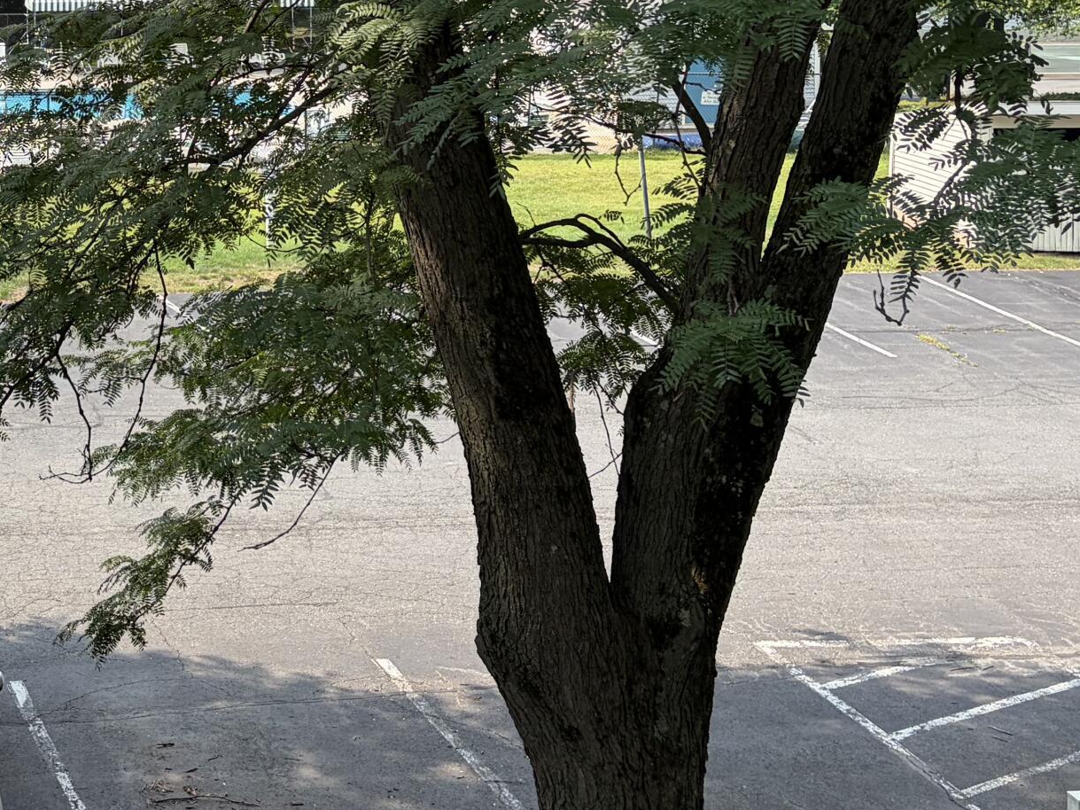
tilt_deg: -2.3
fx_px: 1997
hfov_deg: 28.7
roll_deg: +1.3
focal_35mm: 64
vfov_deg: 22.0
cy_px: -12
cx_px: 38
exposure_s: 1/1751
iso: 64
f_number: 1.6
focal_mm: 5.96
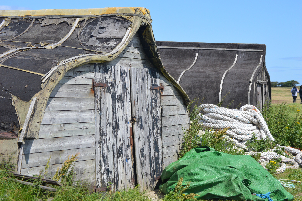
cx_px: 151
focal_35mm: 82
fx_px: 691
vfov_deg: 16.5
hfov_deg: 24.6
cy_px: 100
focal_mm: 55
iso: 100
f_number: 8
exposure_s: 1/250
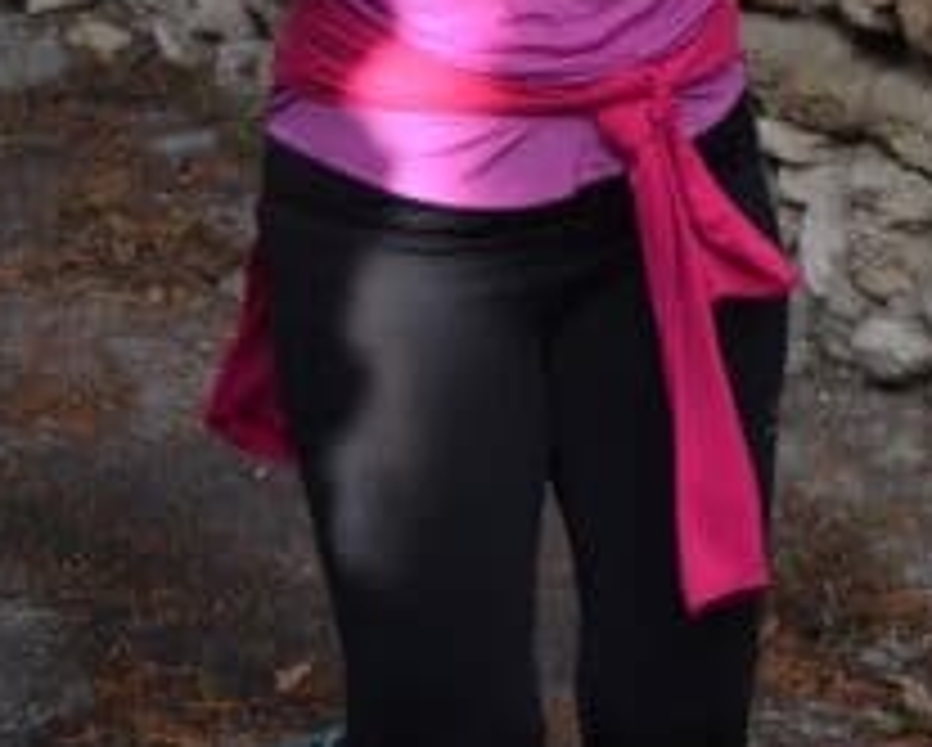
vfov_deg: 9.0
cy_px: -382
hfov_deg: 11.5
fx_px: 4611
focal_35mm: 167
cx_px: 383
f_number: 4.5
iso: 400
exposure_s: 1/1000
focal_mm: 32
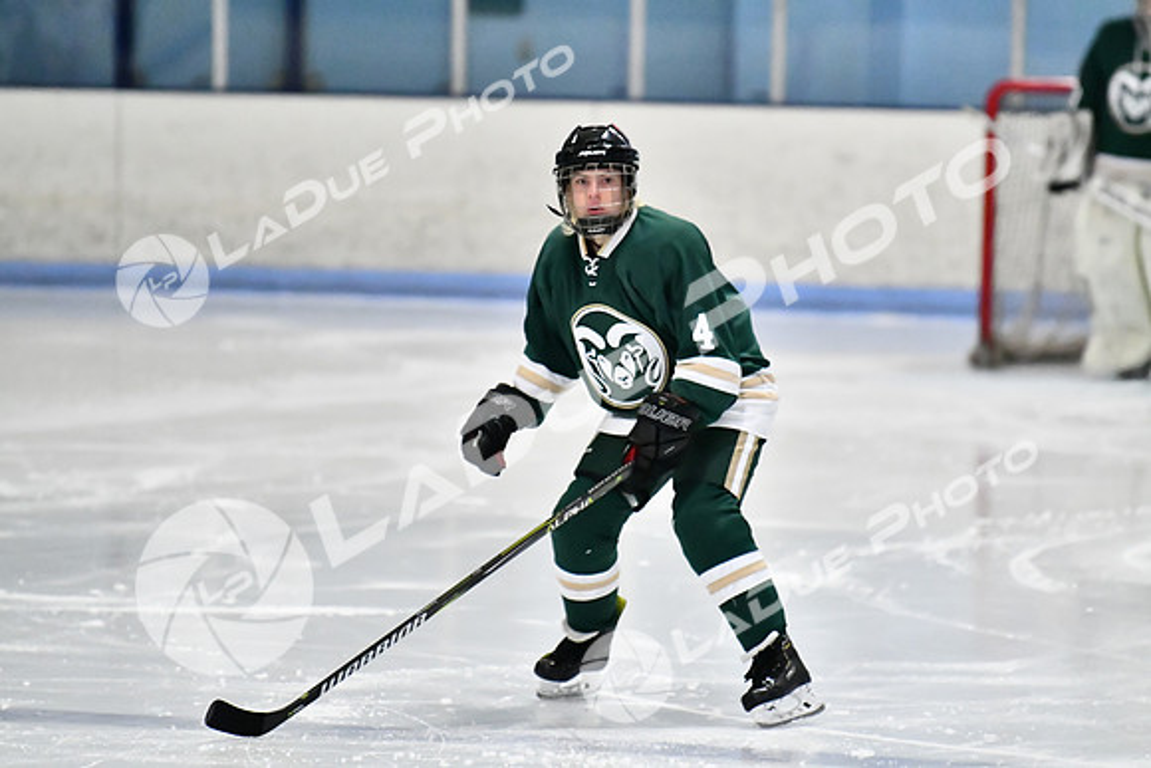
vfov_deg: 4.8
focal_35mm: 285
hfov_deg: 7.2
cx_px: 576
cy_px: 384
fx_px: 9114
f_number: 2.8
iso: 8000
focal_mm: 190
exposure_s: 1/1250
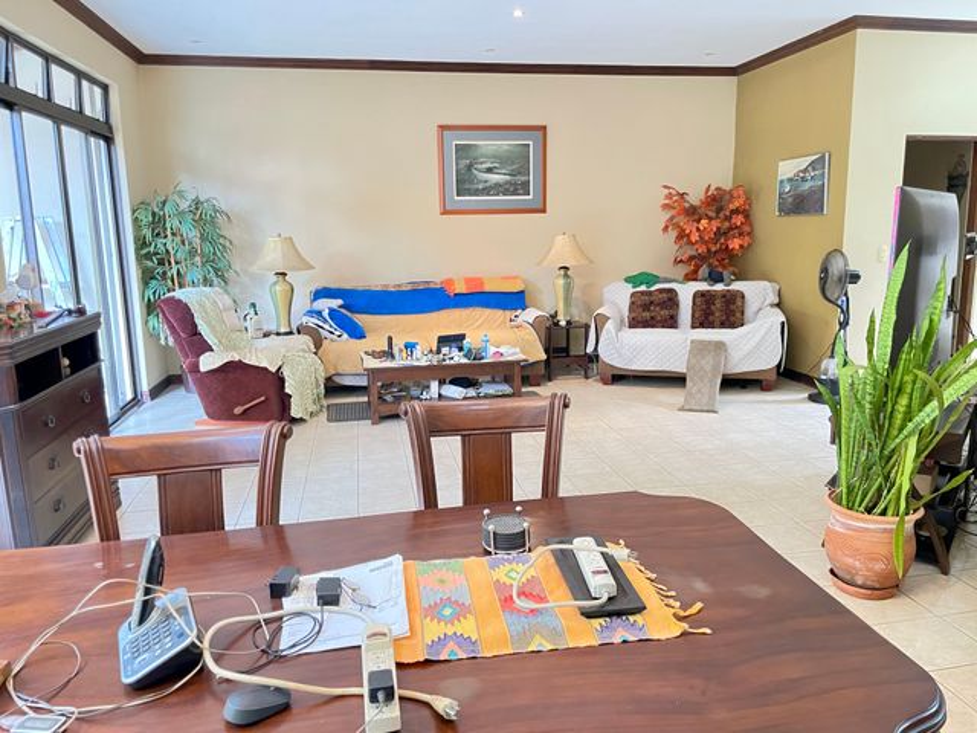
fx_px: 734
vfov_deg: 53.1
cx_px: 488
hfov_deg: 67.3
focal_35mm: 26
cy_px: 366
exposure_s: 1/40
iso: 640
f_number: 1.6
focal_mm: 4.2
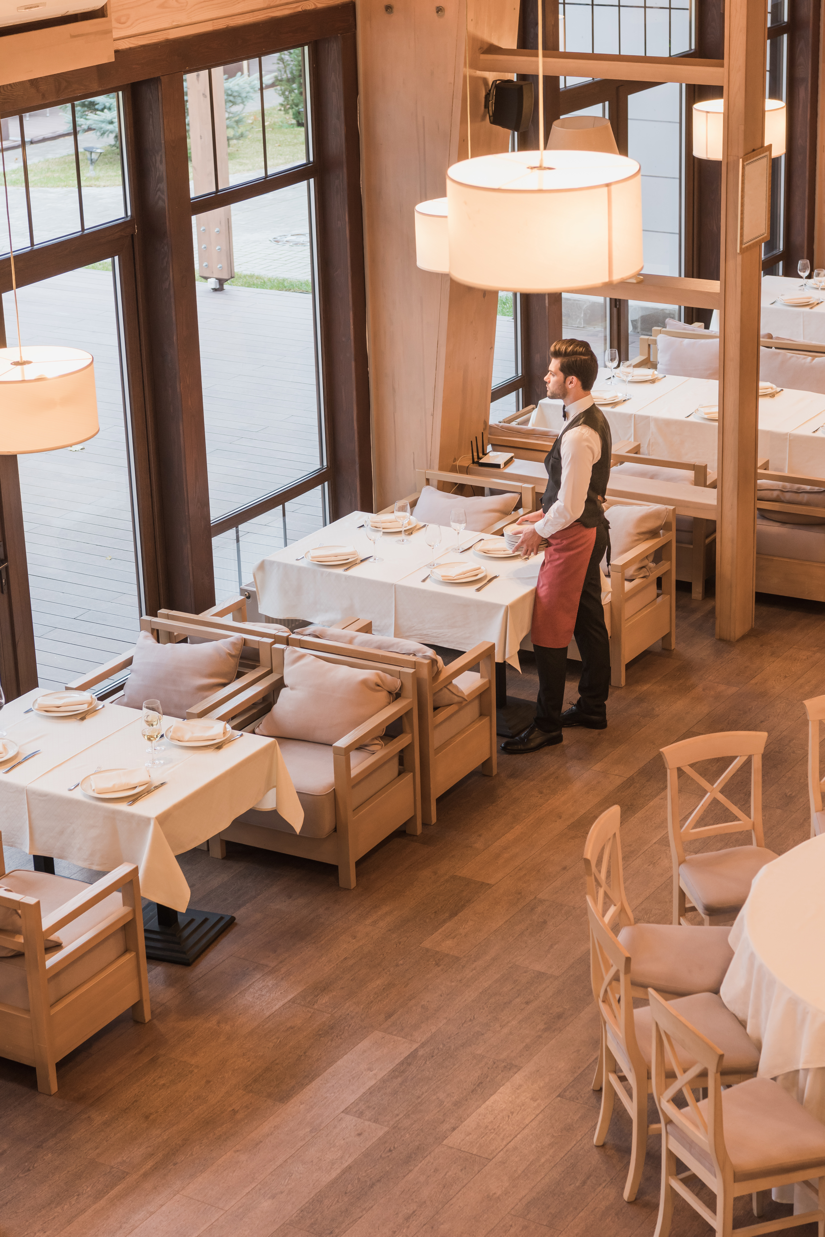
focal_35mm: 70
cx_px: 412
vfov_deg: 28.8
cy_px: 618
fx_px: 2404
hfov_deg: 19.5
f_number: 5.6
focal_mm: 70
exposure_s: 1/30
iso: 500
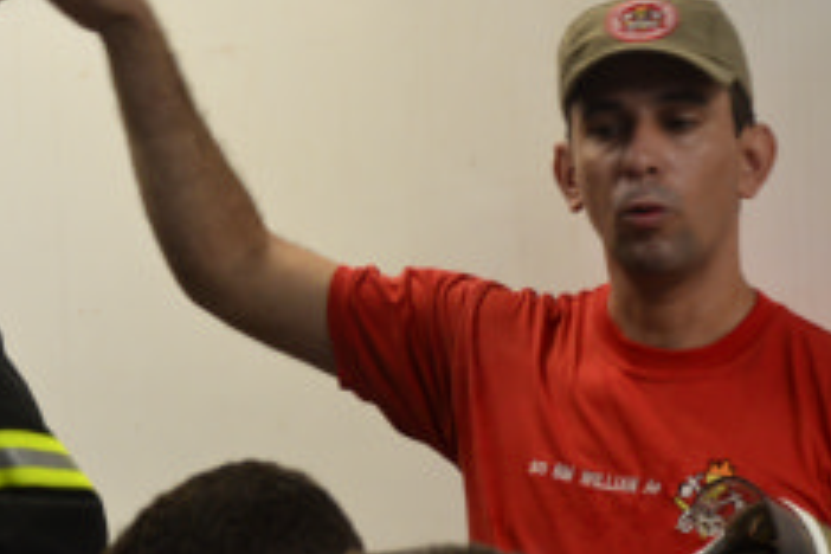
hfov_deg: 11.0
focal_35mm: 186
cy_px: 389
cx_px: 227
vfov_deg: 7.4
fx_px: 4293
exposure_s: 1/50
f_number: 5
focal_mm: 58
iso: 800
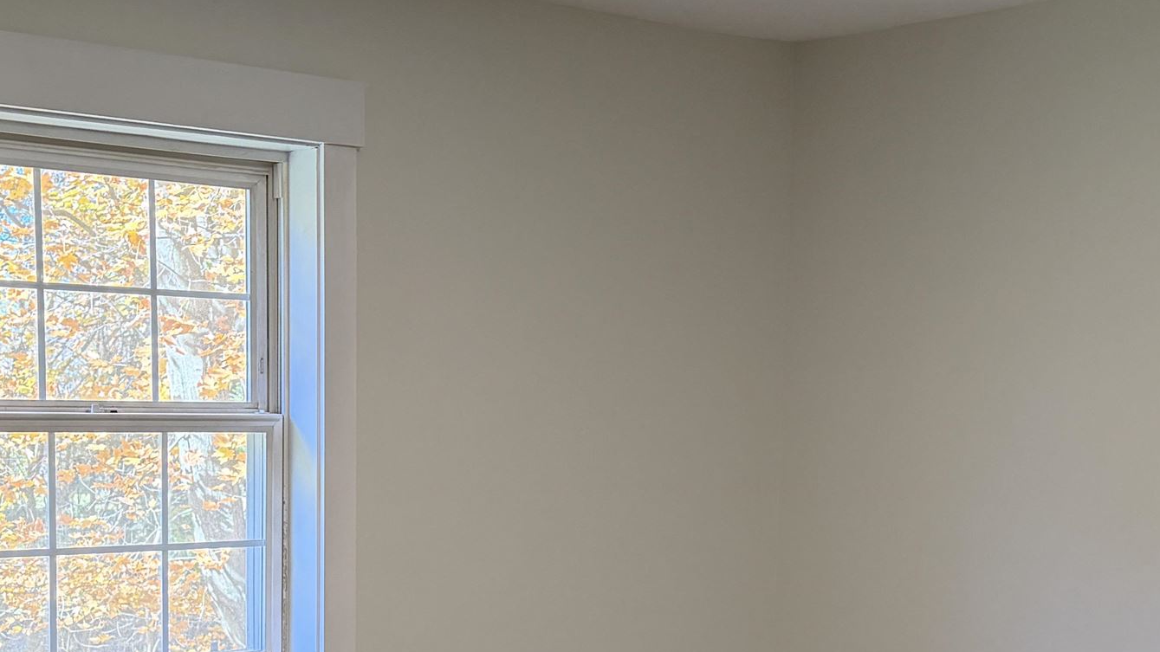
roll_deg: -1.0
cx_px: 541
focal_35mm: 60
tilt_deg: -6.1
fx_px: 1845
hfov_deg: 34.9
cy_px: 552
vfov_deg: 19.8
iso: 200
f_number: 1.78
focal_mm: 6.76
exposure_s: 1/135
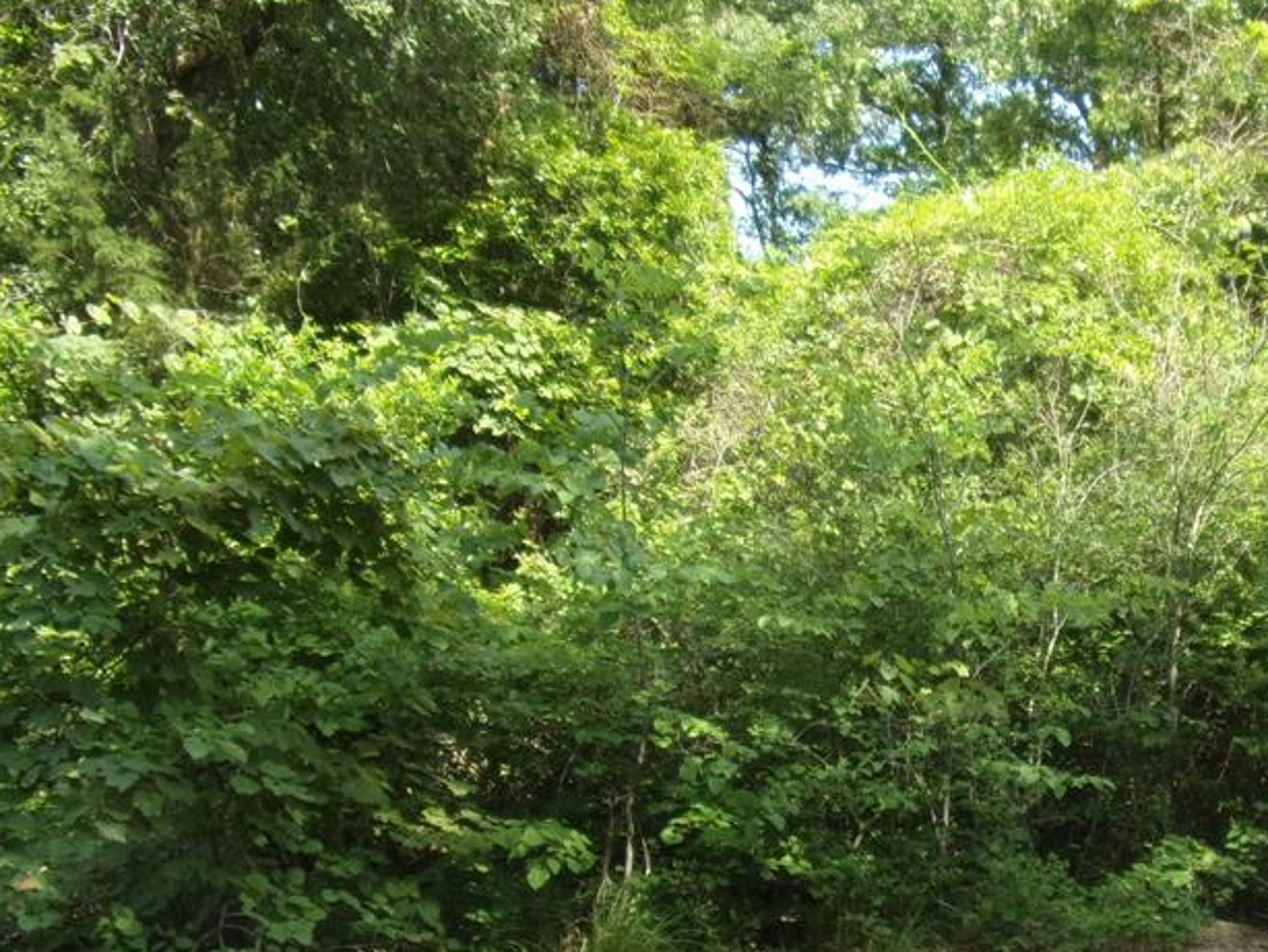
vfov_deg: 35.5
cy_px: 665
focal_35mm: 40
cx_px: 969
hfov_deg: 45.0
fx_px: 1466
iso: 80
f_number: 3.3
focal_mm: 4.3
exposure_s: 1/240
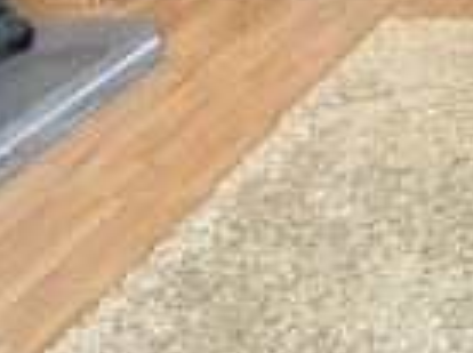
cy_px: -384
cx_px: 922
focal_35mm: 104
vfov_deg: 12.3
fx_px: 1419
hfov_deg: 15.5
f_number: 2.2
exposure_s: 1/117
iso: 320
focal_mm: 2.22
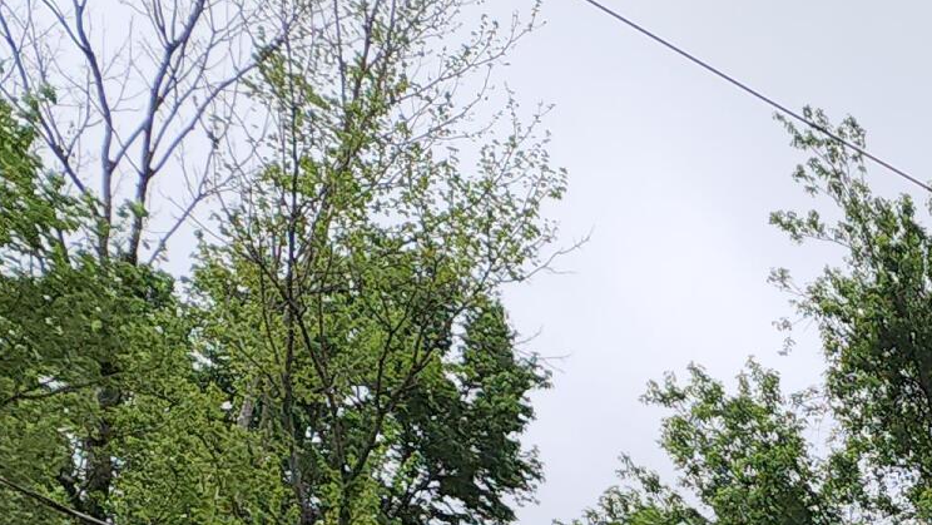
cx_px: 1608
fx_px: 2497
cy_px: 1326
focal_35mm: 101
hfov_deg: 17.6
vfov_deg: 10.2
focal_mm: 6.4
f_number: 1.8
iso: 12
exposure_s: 1/526
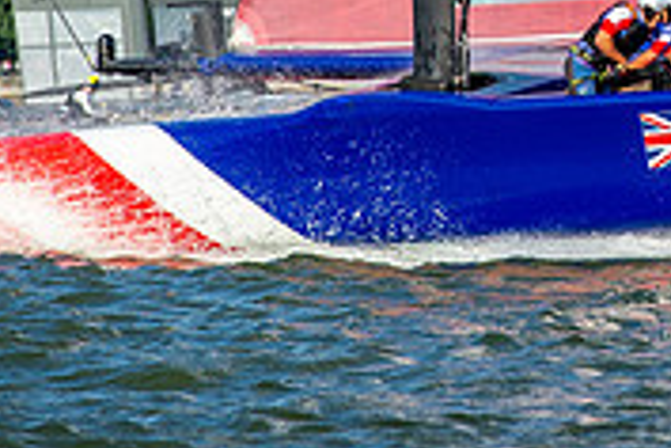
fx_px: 12208
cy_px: -222
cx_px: 781
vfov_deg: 2.1
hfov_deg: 3.1
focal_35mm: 655
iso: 400
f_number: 5.6
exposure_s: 1/1600
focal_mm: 200
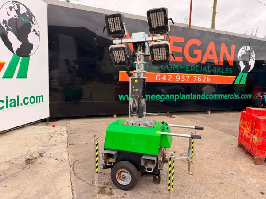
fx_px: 184
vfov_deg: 56.8
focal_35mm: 24
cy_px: 100
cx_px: 133
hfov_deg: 71.6
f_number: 1.78
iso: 64
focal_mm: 6.76
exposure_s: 1/163
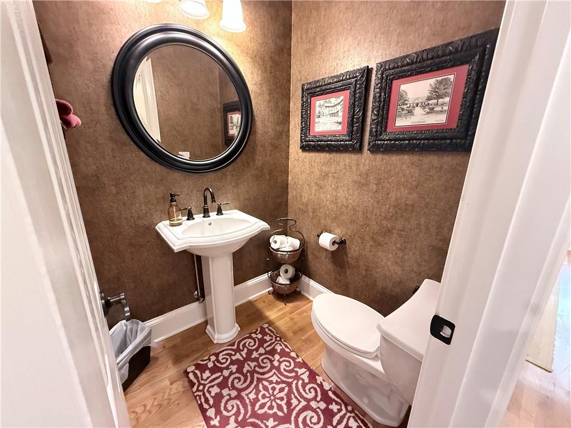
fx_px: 231
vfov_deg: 85.7
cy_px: 214
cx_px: 286
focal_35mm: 14
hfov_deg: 102.1
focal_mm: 2.22
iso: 800
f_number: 2.2
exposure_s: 1/60
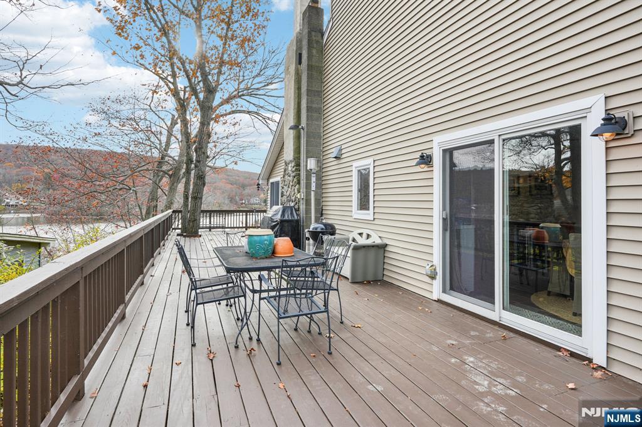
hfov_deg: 86.9
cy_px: 214
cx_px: 321
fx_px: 339
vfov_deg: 64.5
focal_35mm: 19
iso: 100
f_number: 9
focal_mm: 19
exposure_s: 1/50
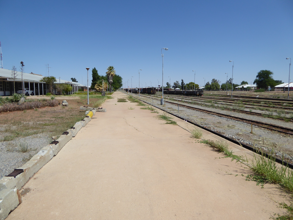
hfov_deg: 69.4
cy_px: 110
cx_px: 146
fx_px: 212
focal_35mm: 25
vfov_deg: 54.9
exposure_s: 1/1600
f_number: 3.3
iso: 80
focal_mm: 4.3
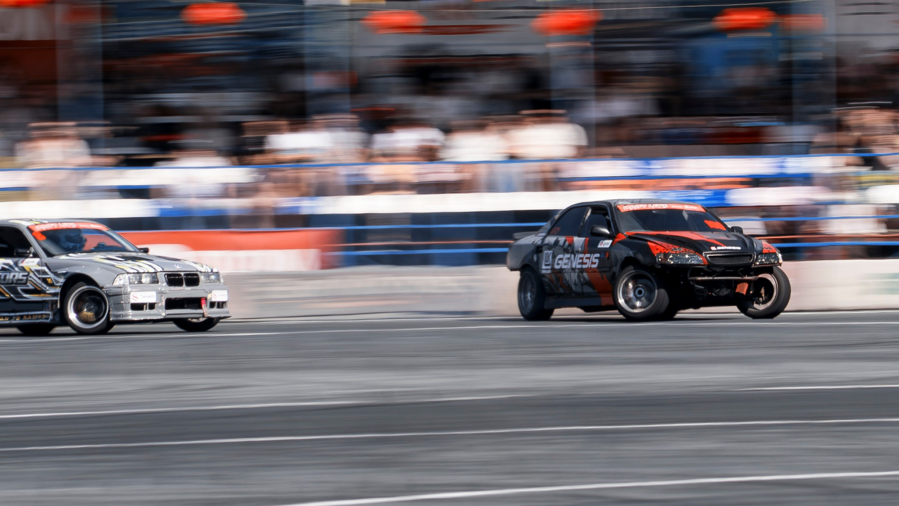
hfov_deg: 4.0
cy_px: 220
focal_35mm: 539
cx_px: 634
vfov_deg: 2.3
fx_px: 12854
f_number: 18
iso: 100
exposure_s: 1/30
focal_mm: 200
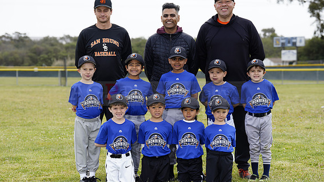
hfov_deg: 22.2
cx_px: 162
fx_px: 824
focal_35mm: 96
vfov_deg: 12.6
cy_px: 89
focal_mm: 90
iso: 100
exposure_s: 1/250
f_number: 4.5
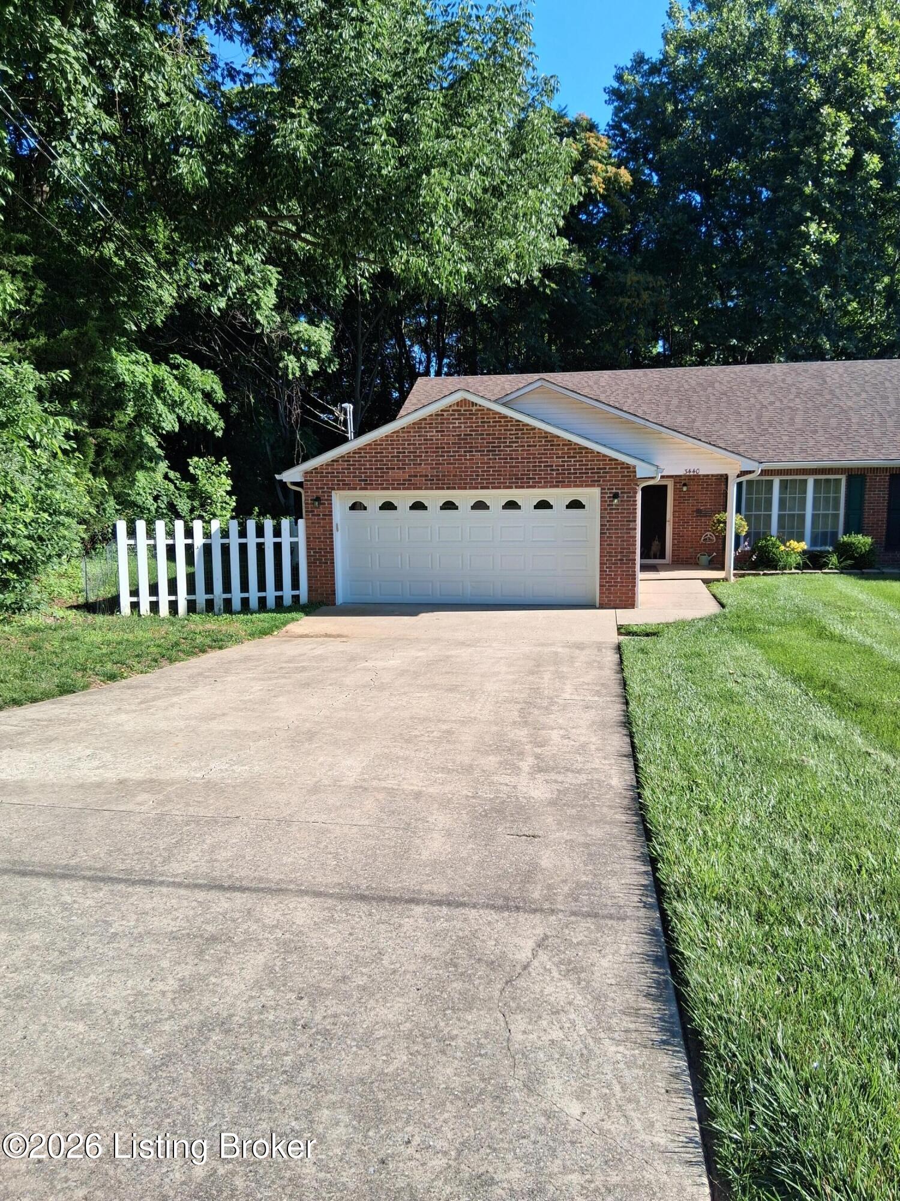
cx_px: 450
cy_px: 600
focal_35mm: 26
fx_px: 901
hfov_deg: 53.1
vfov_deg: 67.3
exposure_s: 1/307
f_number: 1.8
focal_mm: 3.98
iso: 25
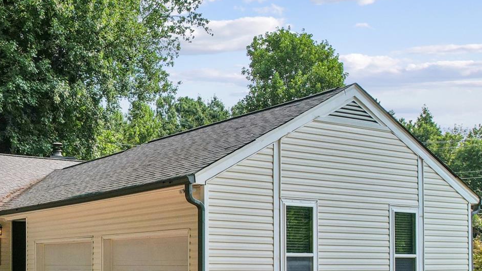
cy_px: 244
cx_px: 45
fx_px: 639
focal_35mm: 50
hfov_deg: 38.4
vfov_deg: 23.3
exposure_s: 1/320
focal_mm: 8.4
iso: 100
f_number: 2.8
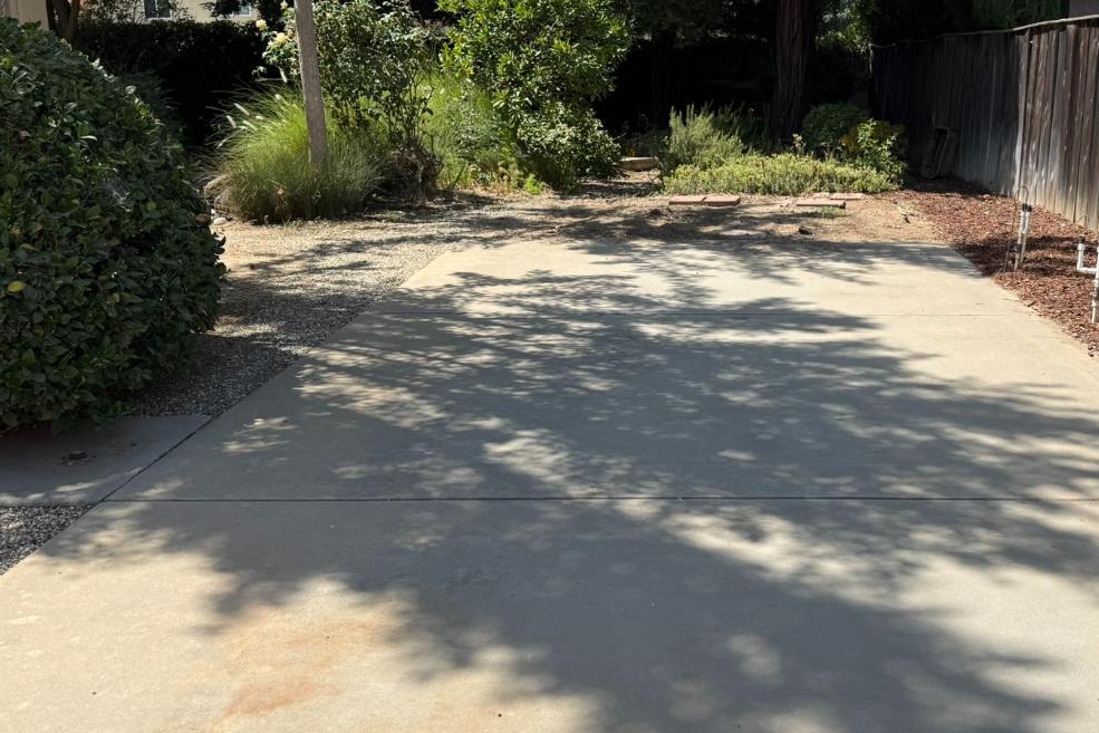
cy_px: 326
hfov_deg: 49.8
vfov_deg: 35.0
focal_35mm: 38
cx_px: 729
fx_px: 1160
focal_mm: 6.76
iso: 80
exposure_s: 1/3425
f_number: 1.78
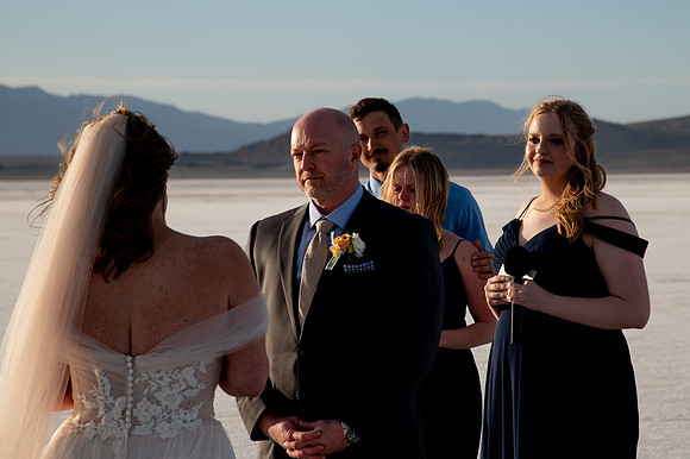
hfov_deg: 15.6
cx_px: 405
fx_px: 2520
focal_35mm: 132
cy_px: 190
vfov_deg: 10.4
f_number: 8
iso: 200
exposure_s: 1/800
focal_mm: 110
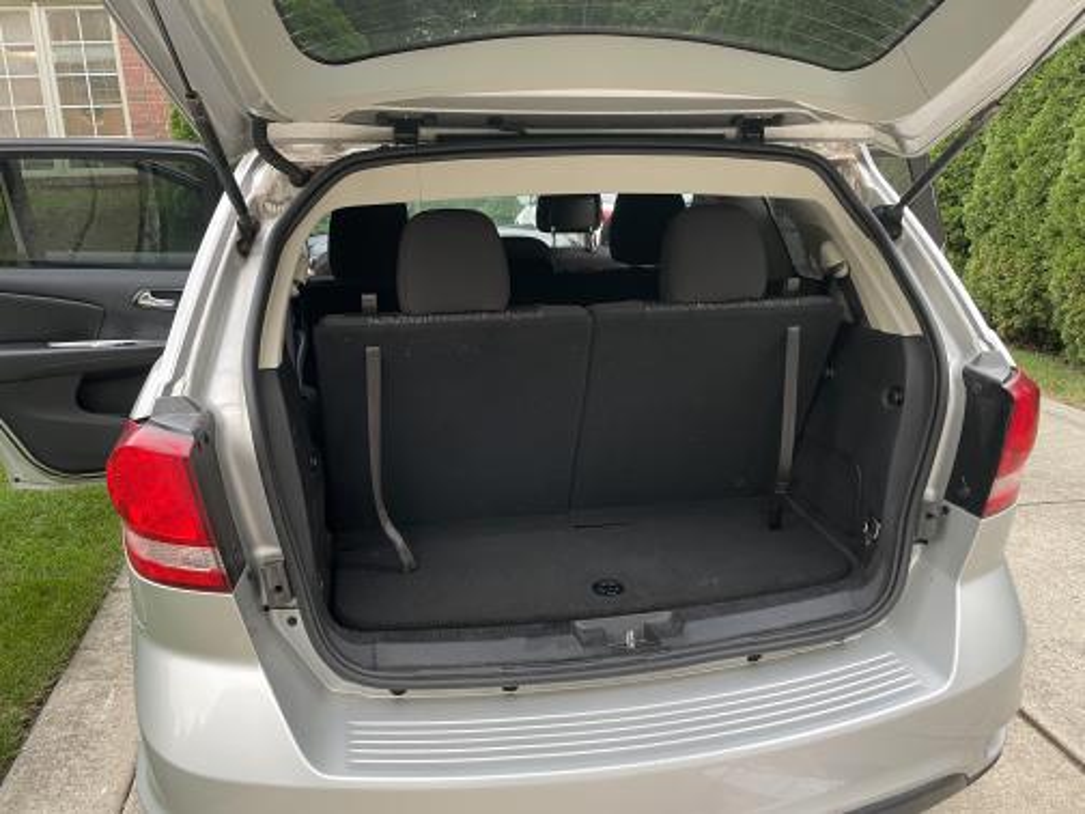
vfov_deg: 53.1
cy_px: 407
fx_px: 815
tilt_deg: -15.1
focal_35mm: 26
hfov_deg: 67.3
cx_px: 542
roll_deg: +1.4
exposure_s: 1/60
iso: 200
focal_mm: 4.2
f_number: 1.6
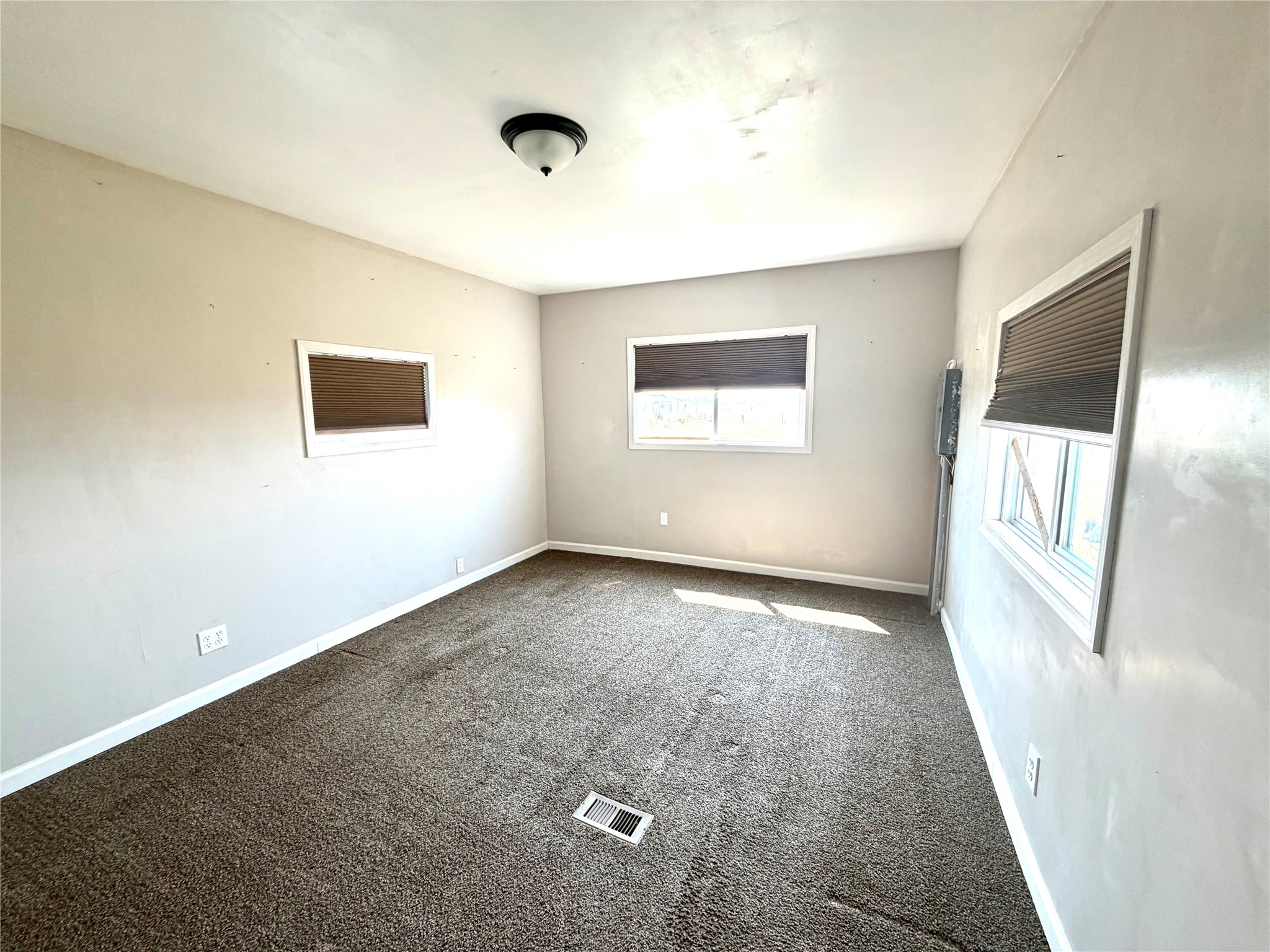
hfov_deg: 102.1
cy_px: 476
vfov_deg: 85.7
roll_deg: +1.6
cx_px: 635
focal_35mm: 14
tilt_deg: -8.5
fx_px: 514
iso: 125
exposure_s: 1/121
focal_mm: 2.22
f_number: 2.2
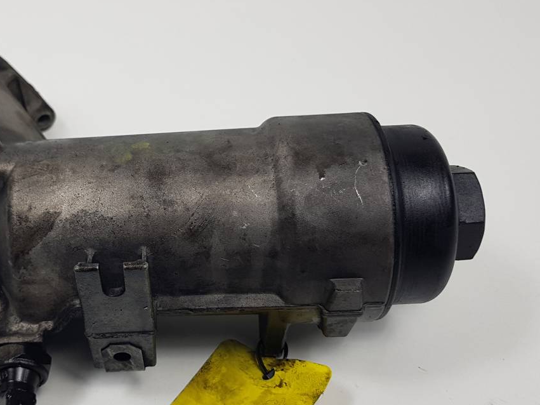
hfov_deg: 41.8
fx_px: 686
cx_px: 144
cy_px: 223
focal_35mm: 44
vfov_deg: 32.8
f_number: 1.7
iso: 40
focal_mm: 4.2
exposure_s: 1/411
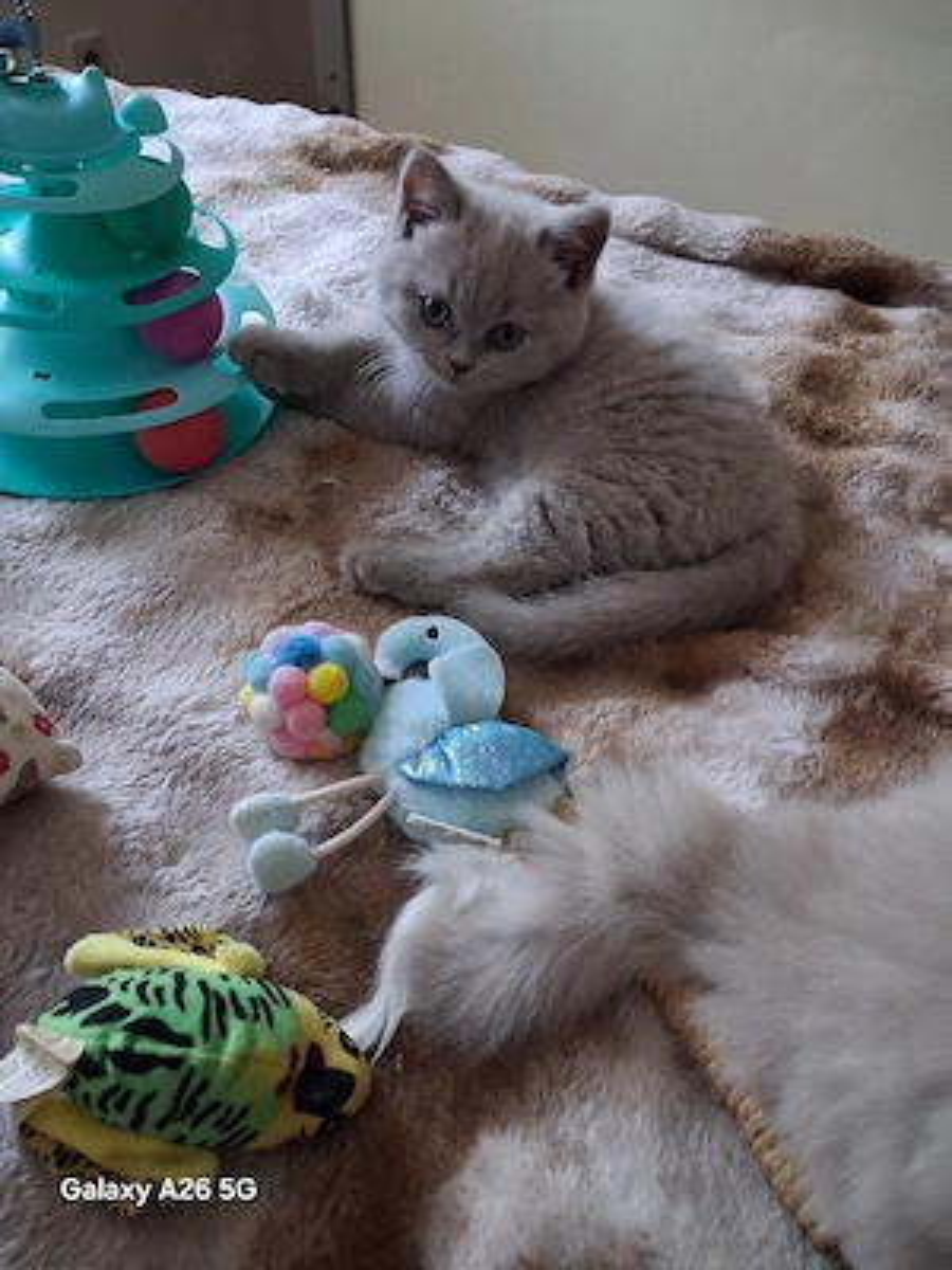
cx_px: 476
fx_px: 990
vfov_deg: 65.3
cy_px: 635
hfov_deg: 51.4
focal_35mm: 27
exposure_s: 1/30
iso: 640
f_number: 1.8
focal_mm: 4
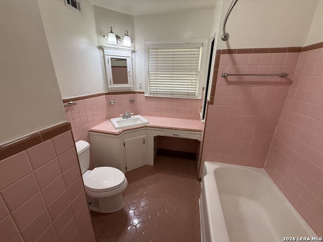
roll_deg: -1.4
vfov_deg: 85.7
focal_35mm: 14
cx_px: 162
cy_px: 121
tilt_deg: -19.5
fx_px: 131
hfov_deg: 102.1
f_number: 2.2
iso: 250
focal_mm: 2.22
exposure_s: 1/120
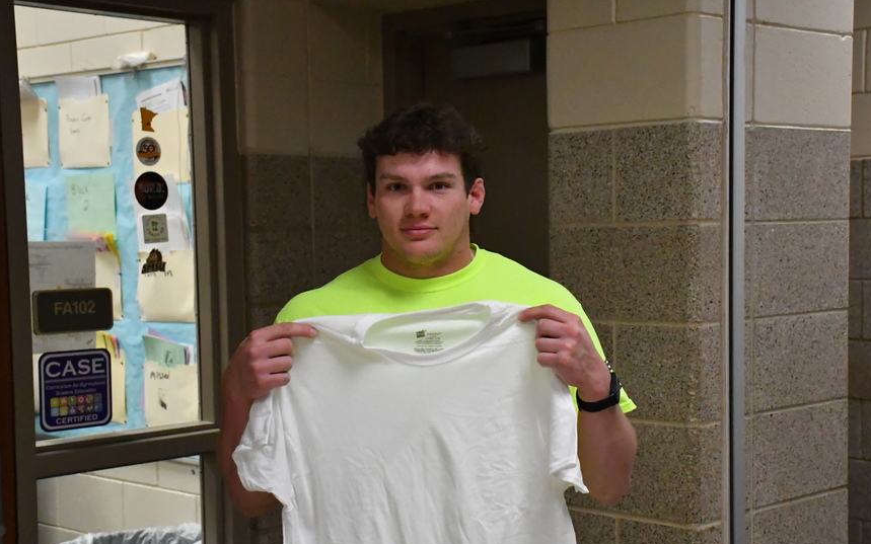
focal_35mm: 62
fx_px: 1472
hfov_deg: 32.9
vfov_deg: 20.9
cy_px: 337
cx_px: 486
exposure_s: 1/1000
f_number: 4.2
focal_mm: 34
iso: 10000
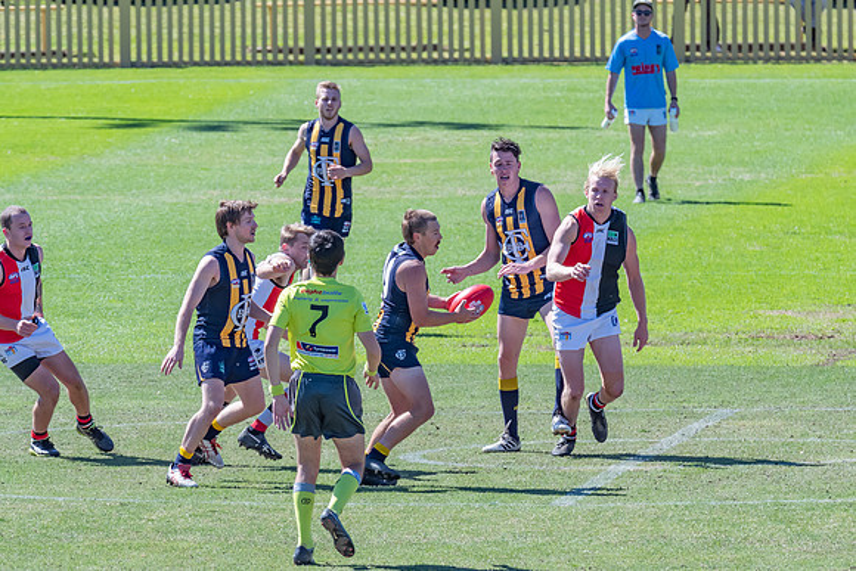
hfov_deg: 3.2
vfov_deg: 2.2
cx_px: 479
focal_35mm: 638
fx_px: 15170
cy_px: 320
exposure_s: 1/800
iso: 800
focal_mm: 380
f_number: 13
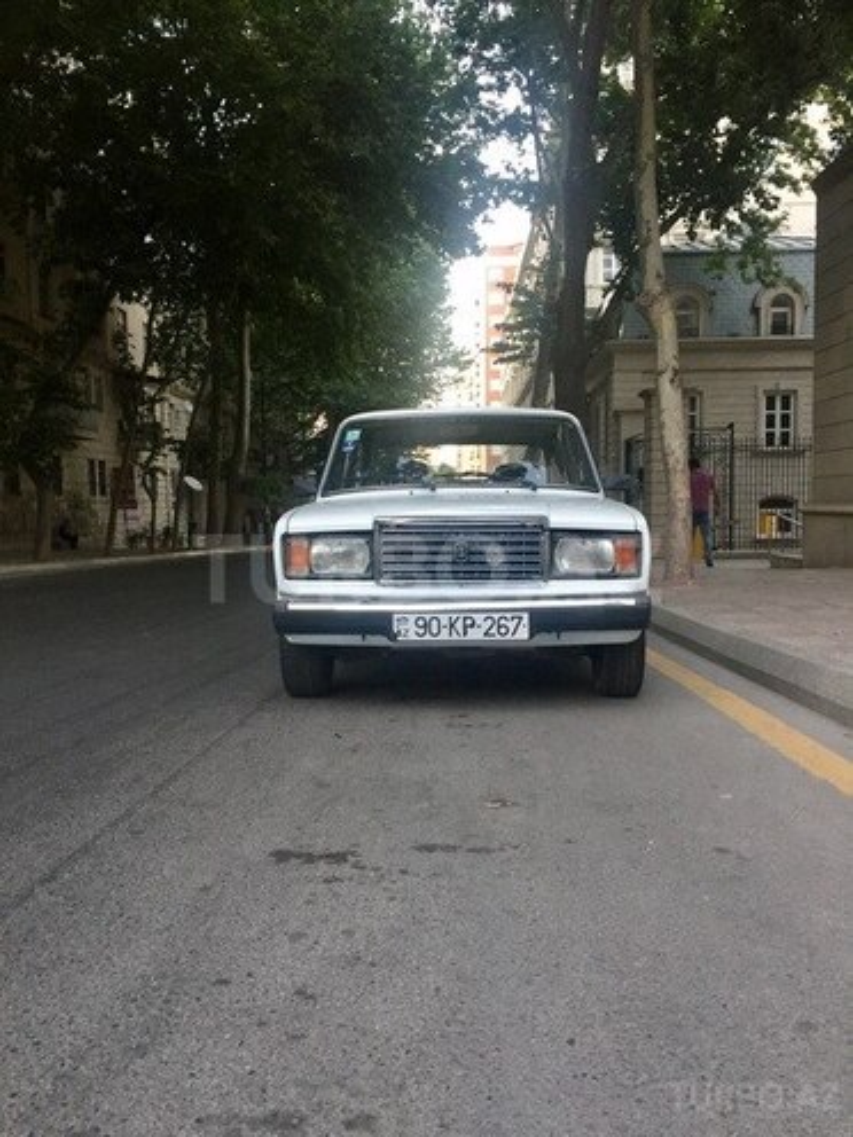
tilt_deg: -2.8
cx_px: 426
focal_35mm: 29
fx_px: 953
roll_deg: +0.6
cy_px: 568
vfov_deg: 61.7
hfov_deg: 48.2
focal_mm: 4.15
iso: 160
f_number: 2.2
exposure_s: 1/33
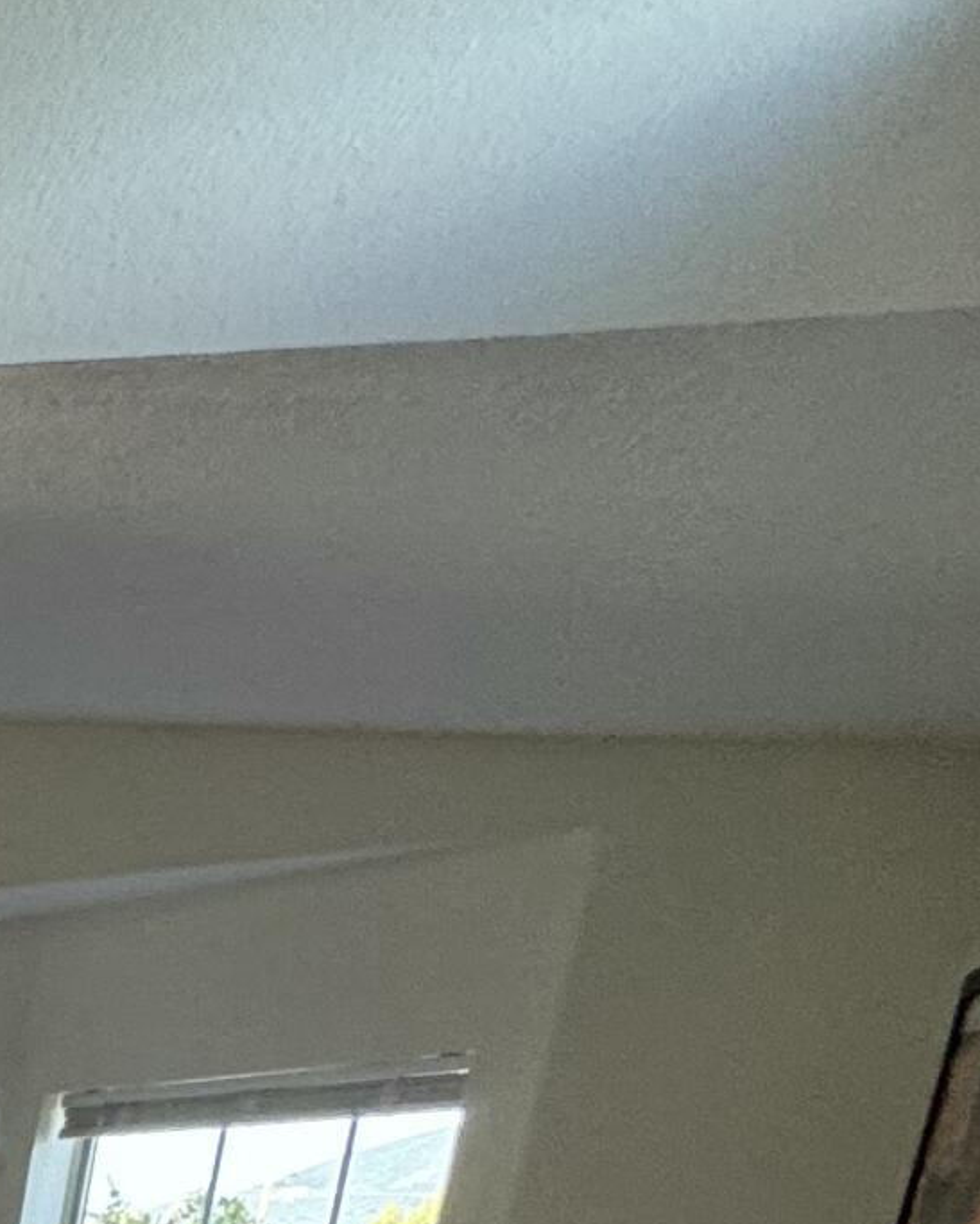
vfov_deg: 23.4
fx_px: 2174
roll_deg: +0.0
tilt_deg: -16.5
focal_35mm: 60
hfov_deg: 14.0
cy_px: 1948
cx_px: -1519
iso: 160
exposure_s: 1/120
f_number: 2.2
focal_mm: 2.22
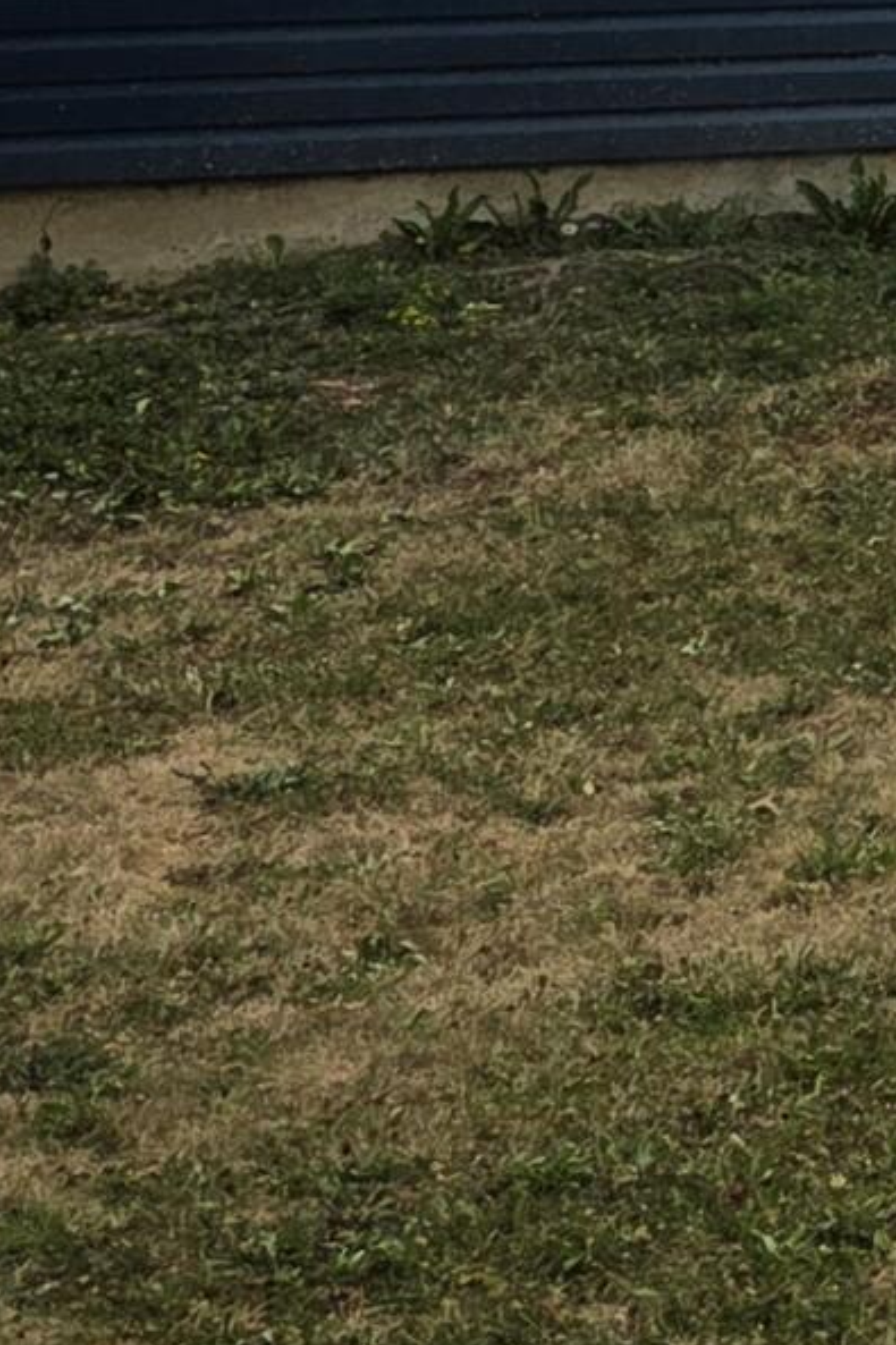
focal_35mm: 121
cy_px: -628
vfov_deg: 15.7
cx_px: 2656
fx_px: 4520
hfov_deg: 9.2
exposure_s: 1/2404
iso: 80
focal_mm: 5.4
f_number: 1.8
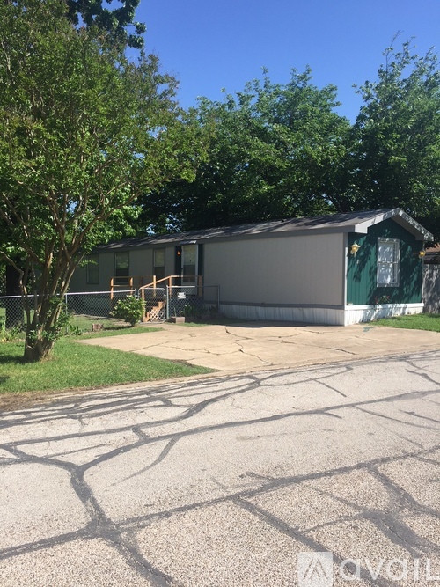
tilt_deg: -1.8
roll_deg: -1.4
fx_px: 492
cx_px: 220
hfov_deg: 48.2
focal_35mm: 29
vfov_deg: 61.7
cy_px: 294
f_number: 2.2
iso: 32
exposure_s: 1/1464
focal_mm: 4.15
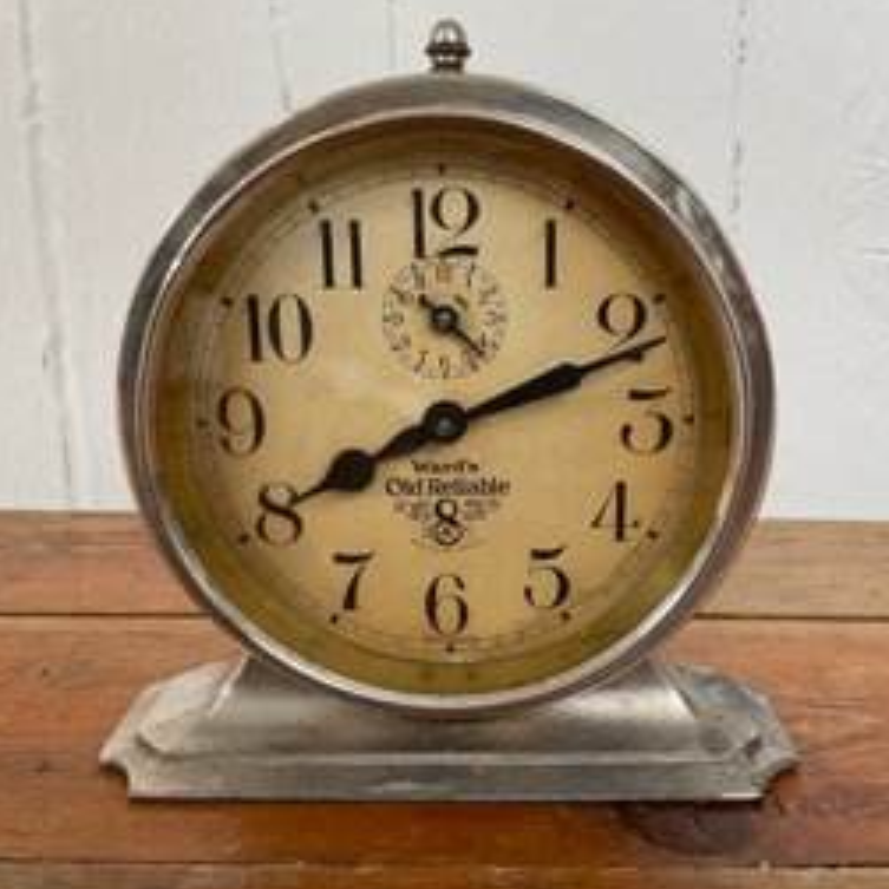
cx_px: 508
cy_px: 437
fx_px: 1017
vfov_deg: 47.2
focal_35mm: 35
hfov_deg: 47.1
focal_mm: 3
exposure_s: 1/122
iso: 40
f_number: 1.8
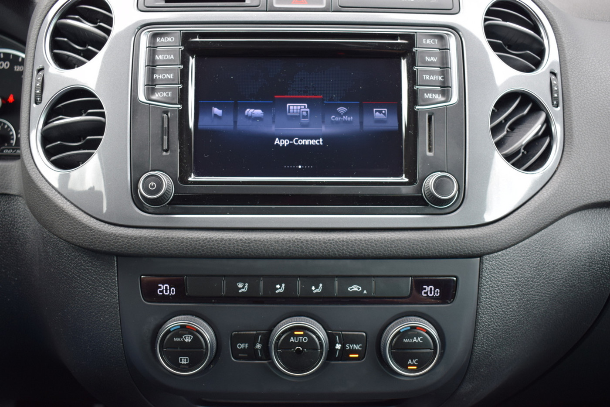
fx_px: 610
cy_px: 204
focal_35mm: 36
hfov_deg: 53.1
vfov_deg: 36.9
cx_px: 305
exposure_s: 1/80
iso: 400
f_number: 4.5
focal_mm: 24
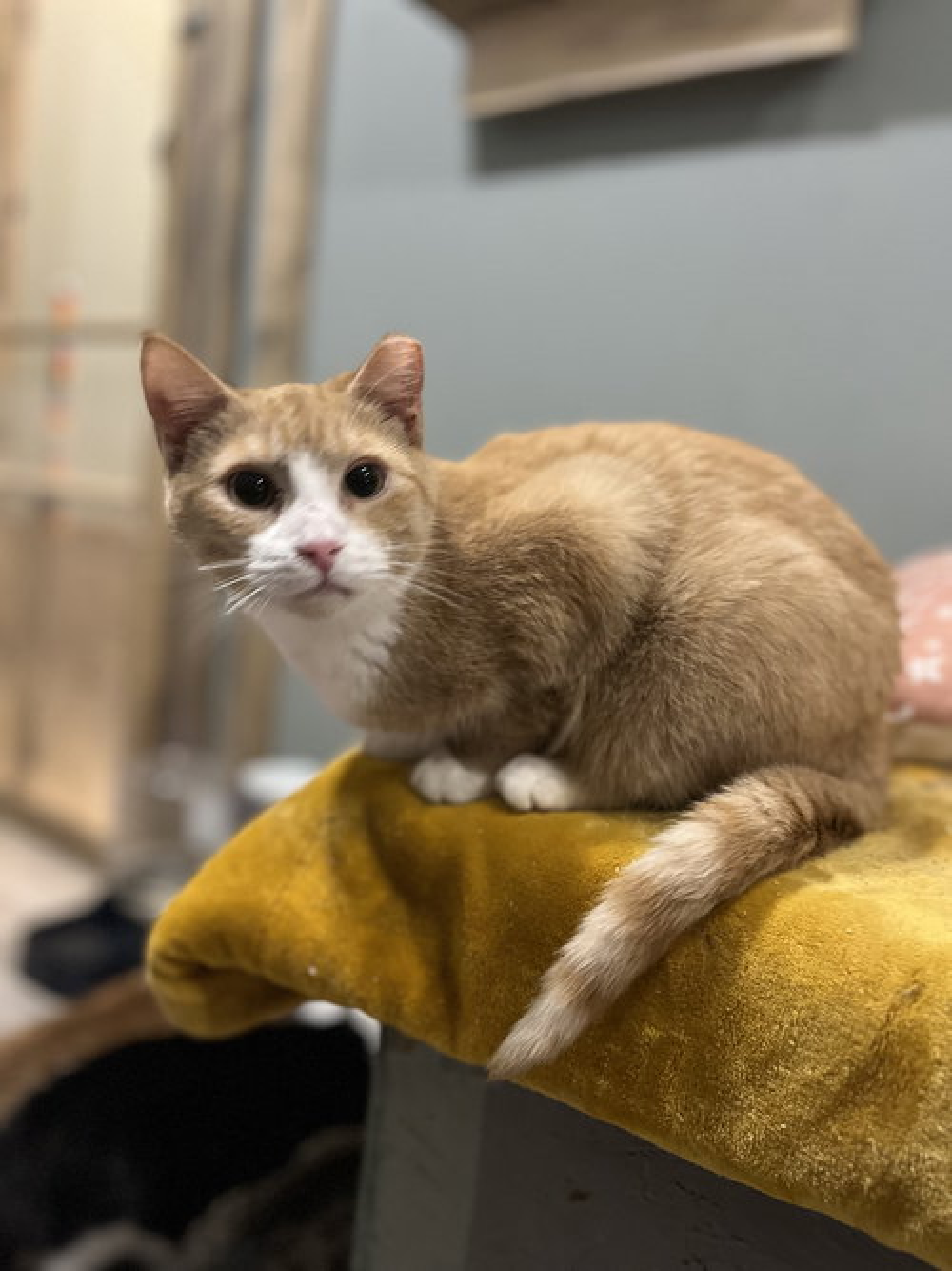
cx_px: 476
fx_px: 954
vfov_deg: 67.3
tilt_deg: -7.2
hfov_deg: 53.0
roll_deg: -6.6
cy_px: 636
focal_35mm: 26
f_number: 1.6
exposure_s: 1/30
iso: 500
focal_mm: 5.1
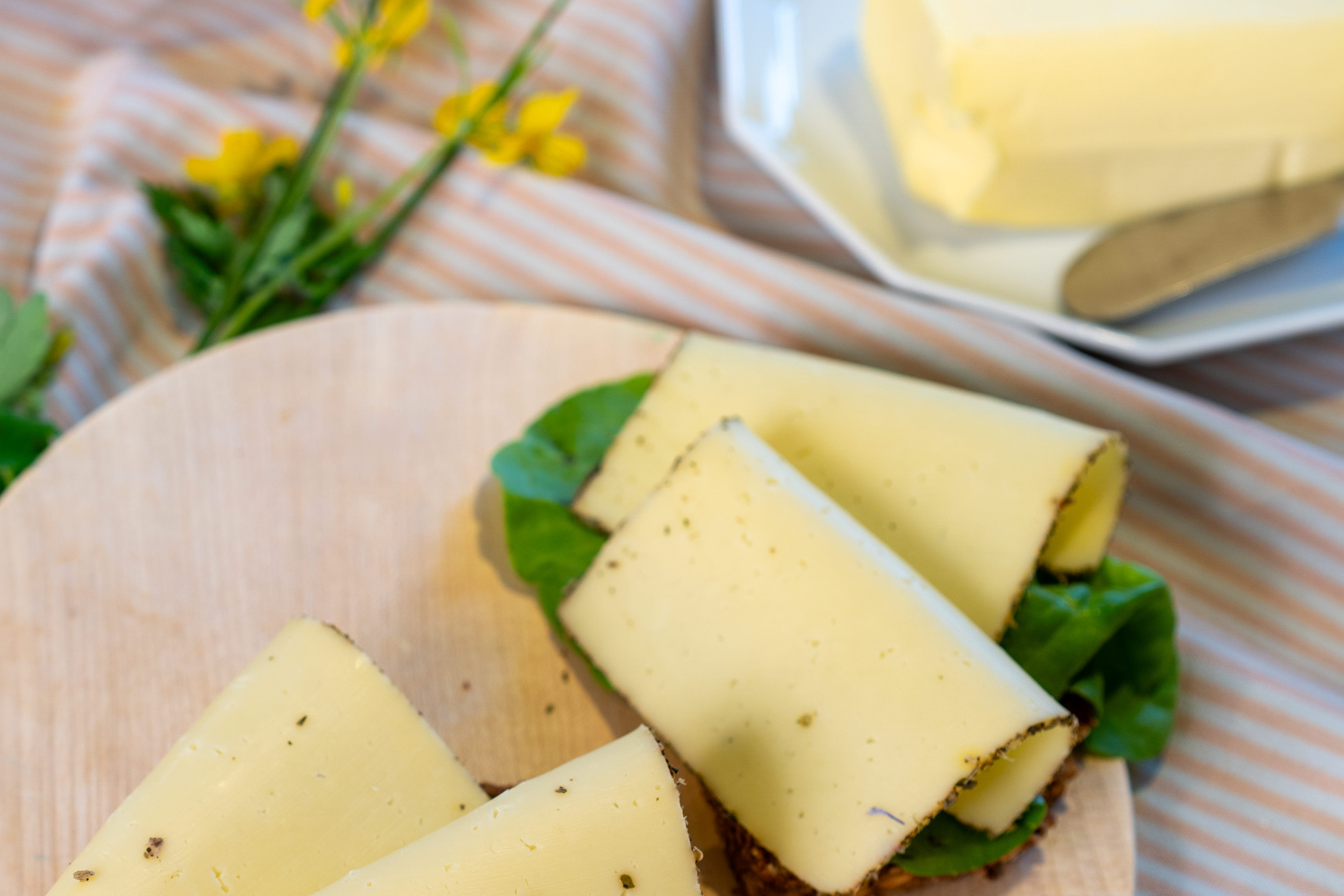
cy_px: 567
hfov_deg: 21.1
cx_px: 348
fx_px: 3584
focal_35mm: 96
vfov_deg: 14.2
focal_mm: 55
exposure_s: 1/80
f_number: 3.5
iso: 100
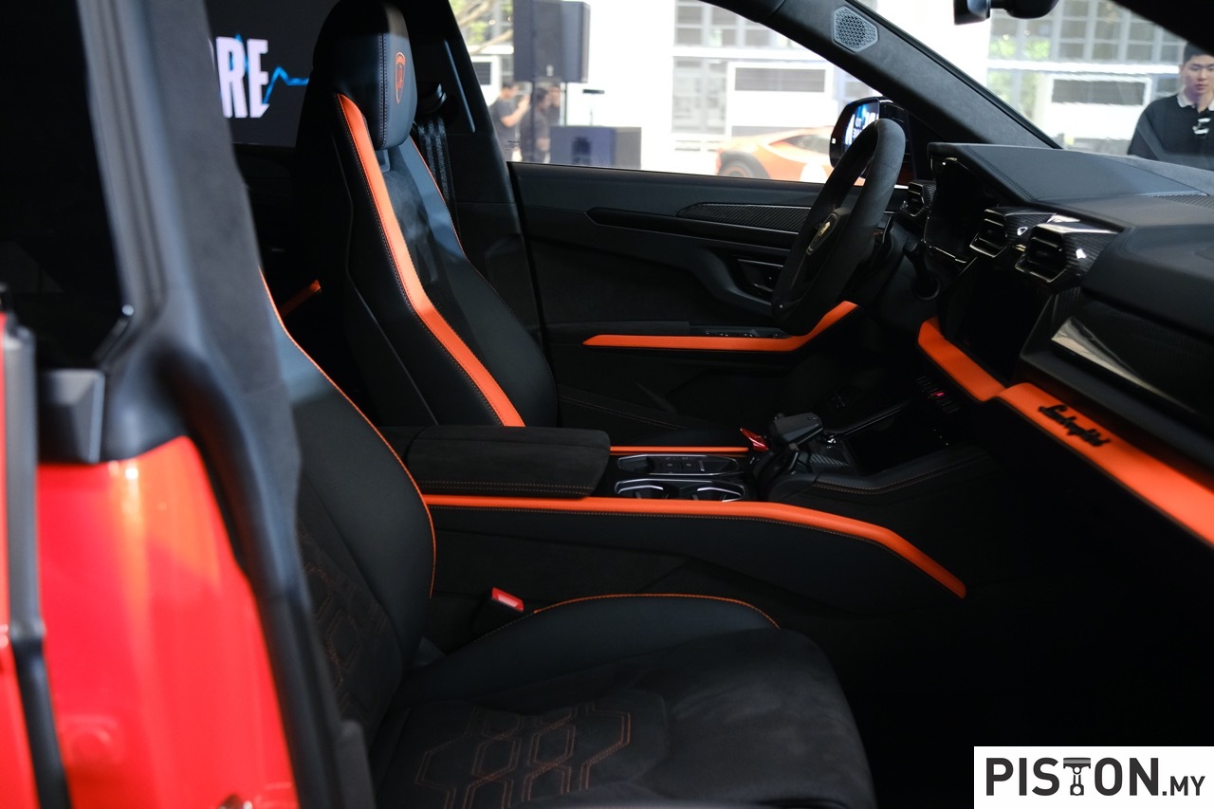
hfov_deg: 54.4
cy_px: 404
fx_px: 1180
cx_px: 607
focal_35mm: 35
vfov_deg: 37.8
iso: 2000
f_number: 2.5
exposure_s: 1/160
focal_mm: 23
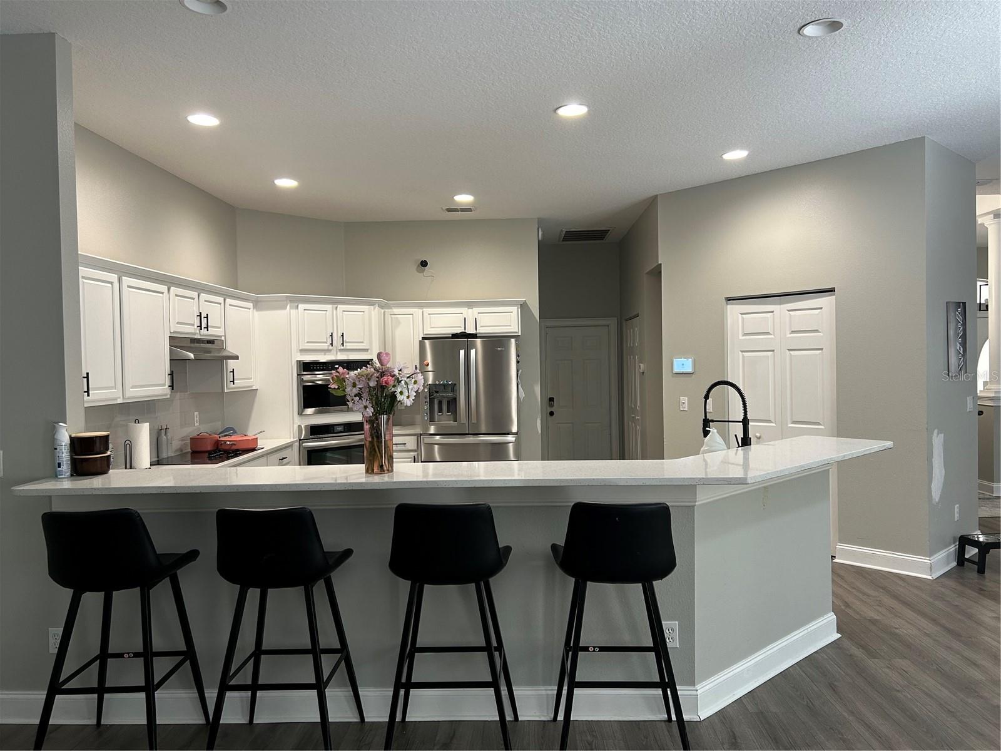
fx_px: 752
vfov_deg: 53.1
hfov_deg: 67.3
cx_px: 500
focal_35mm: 26
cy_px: 376
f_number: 1.5
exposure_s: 1/60
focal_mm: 5.7
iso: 100
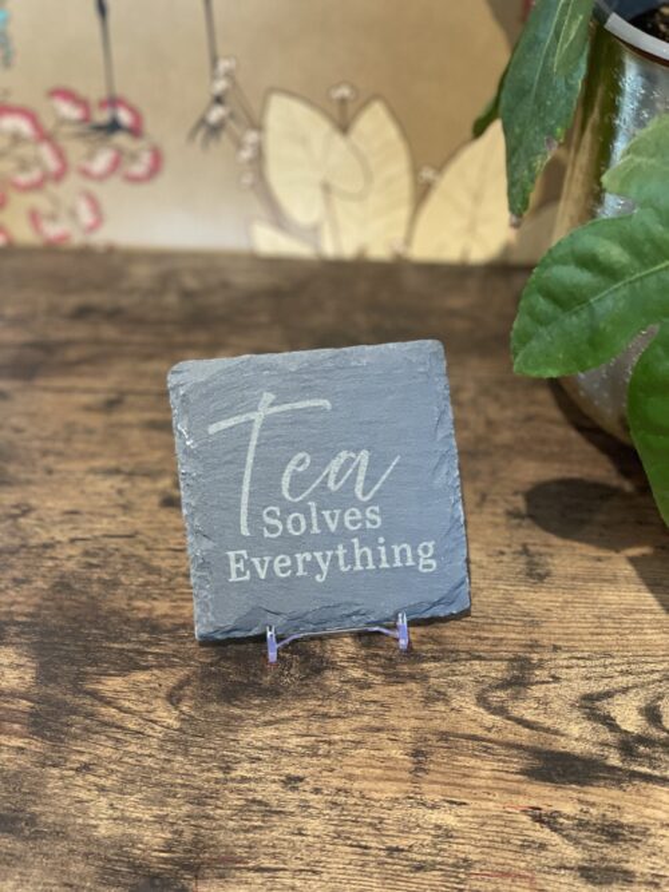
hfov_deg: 28.0
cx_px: 334
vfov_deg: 36.8
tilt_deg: -37.7
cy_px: 446
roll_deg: +2.4
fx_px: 1340
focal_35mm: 52
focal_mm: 6
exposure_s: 1/33
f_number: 2
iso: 320
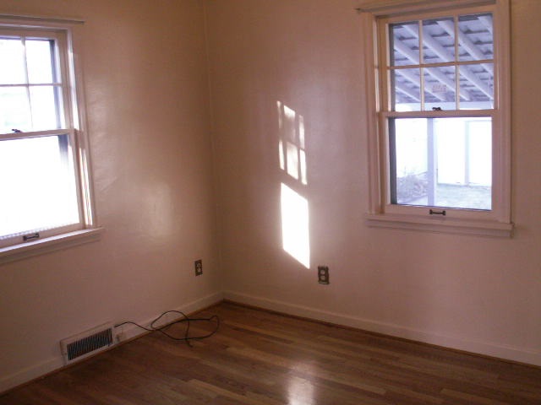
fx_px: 547
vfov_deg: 40.7
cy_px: 202
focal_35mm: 35
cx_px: 270
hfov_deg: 52.6
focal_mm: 5.86
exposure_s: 1/30
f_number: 2.8
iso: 160
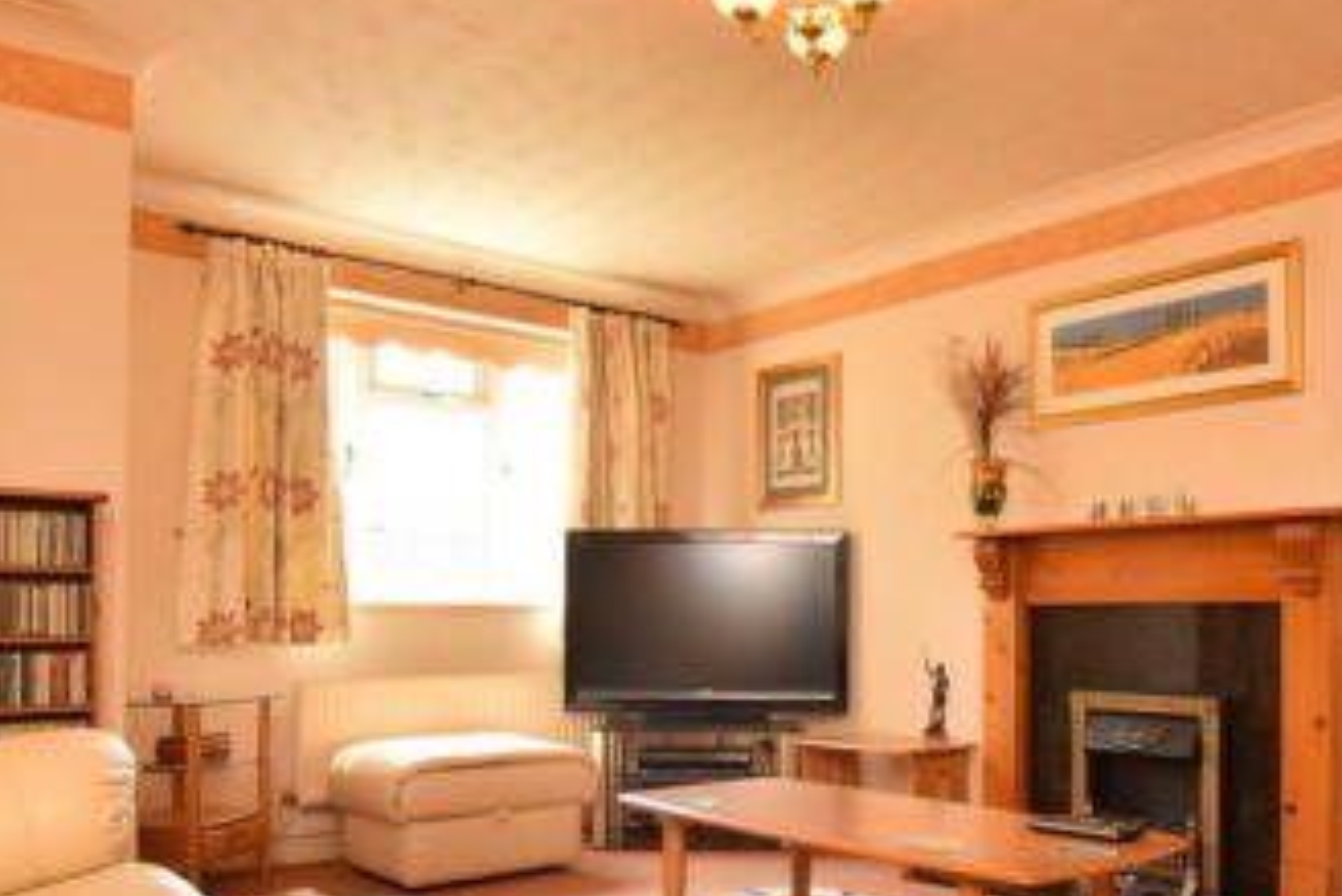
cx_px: 808
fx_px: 1119
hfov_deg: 61.4
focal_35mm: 30
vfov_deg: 43.0
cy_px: 603
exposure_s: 1/80
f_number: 7.1
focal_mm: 10
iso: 800
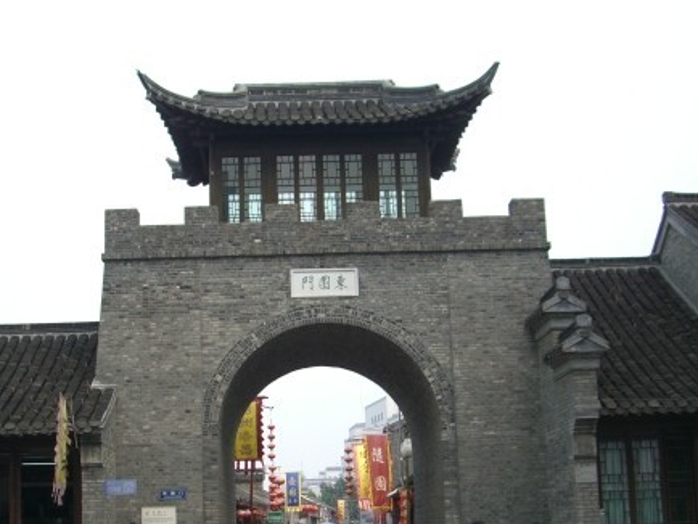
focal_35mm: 56
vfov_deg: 26.0
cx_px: 296
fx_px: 1130
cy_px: 333
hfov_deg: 34.3
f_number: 2.8
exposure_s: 1/500
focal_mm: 7.9
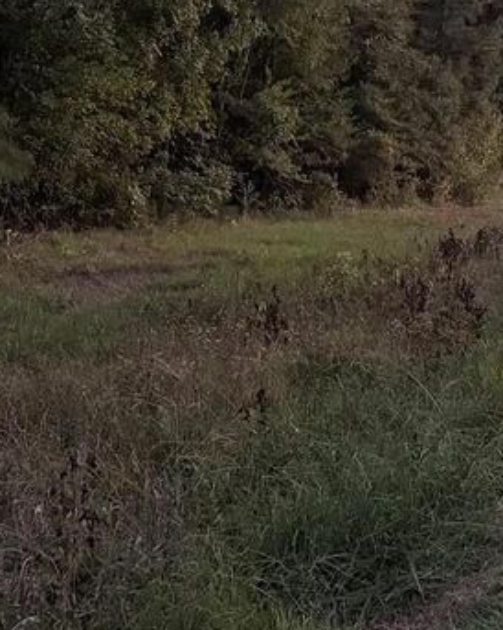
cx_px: 431
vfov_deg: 27.0
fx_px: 1304
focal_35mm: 70
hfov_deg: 21.5
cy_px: 228
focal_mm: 6.76
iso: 1000
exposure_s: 1/31
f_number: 1.78
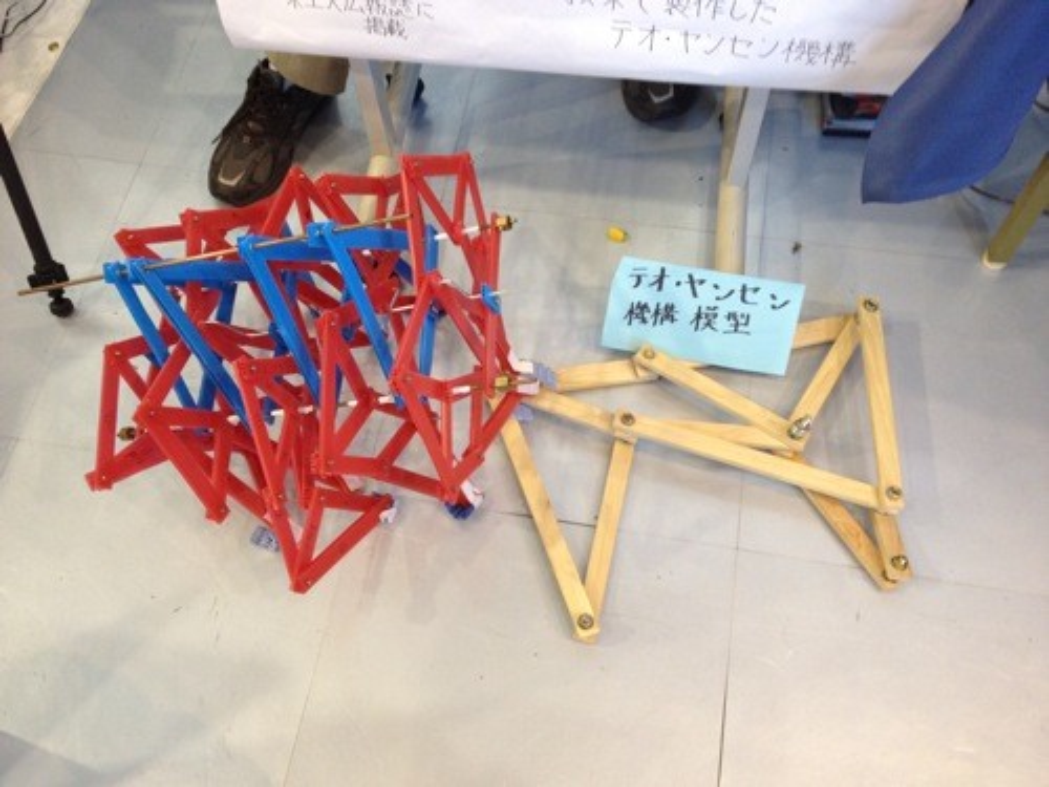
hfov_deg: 52.6
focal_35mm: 35
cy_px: 394
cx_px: 524
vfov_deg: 40.7
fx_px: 1061
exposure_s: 1/20
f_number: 2.4
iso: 125
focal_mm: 4.28
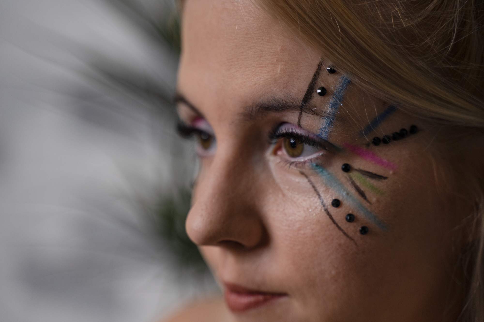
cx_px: 242
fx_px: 1008
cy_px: 161
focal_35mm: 75
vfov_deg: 18.2
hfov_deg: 27.0
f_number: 2.8
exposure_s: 1/200
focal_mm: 75
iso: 500
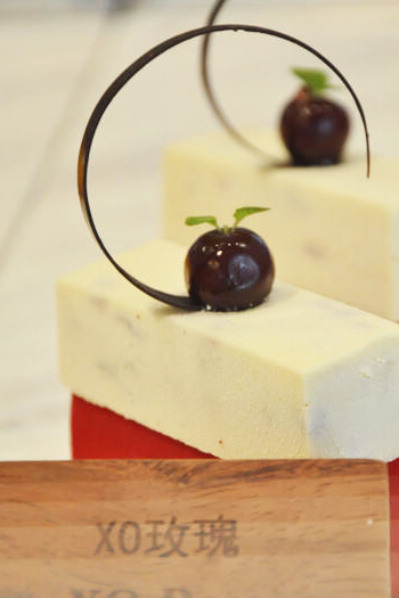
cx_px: 260
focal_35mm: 210
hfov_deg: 6.5
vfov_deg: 9.8
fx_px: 3485
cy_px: 335
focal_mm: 105
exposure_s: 1/20
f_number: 5.6
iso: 800
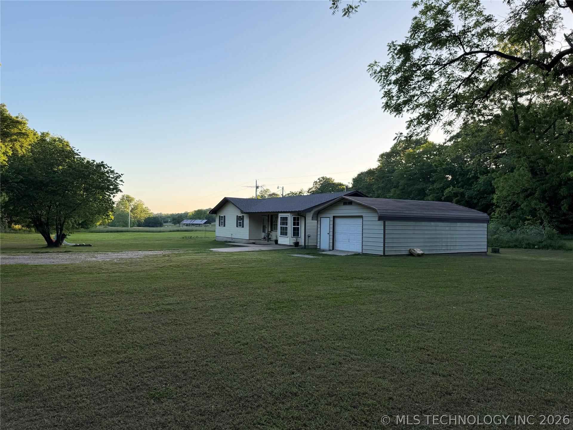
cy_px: 215
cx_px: 286
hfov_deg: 71.6
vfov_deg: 56.8
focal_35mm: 24
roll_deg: -1.0
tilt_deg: +0.6
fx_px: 397
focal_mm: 6.76
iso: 80
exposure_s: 1/1075
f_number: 1.78
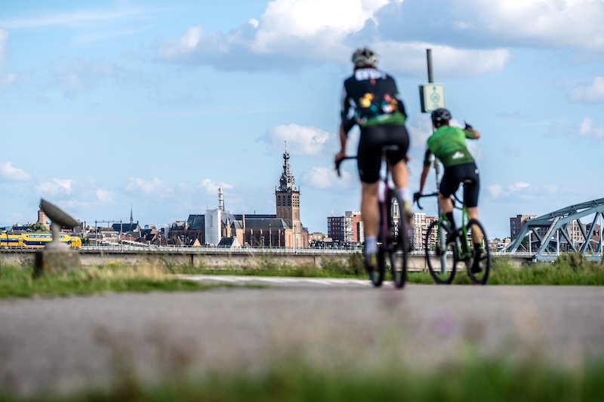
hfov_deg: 16.5
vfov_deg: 11.1
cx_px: 302
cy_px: 201
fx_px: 2080
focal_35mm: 124
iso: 250
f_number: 2.8
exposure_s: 1/6000
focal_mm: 124
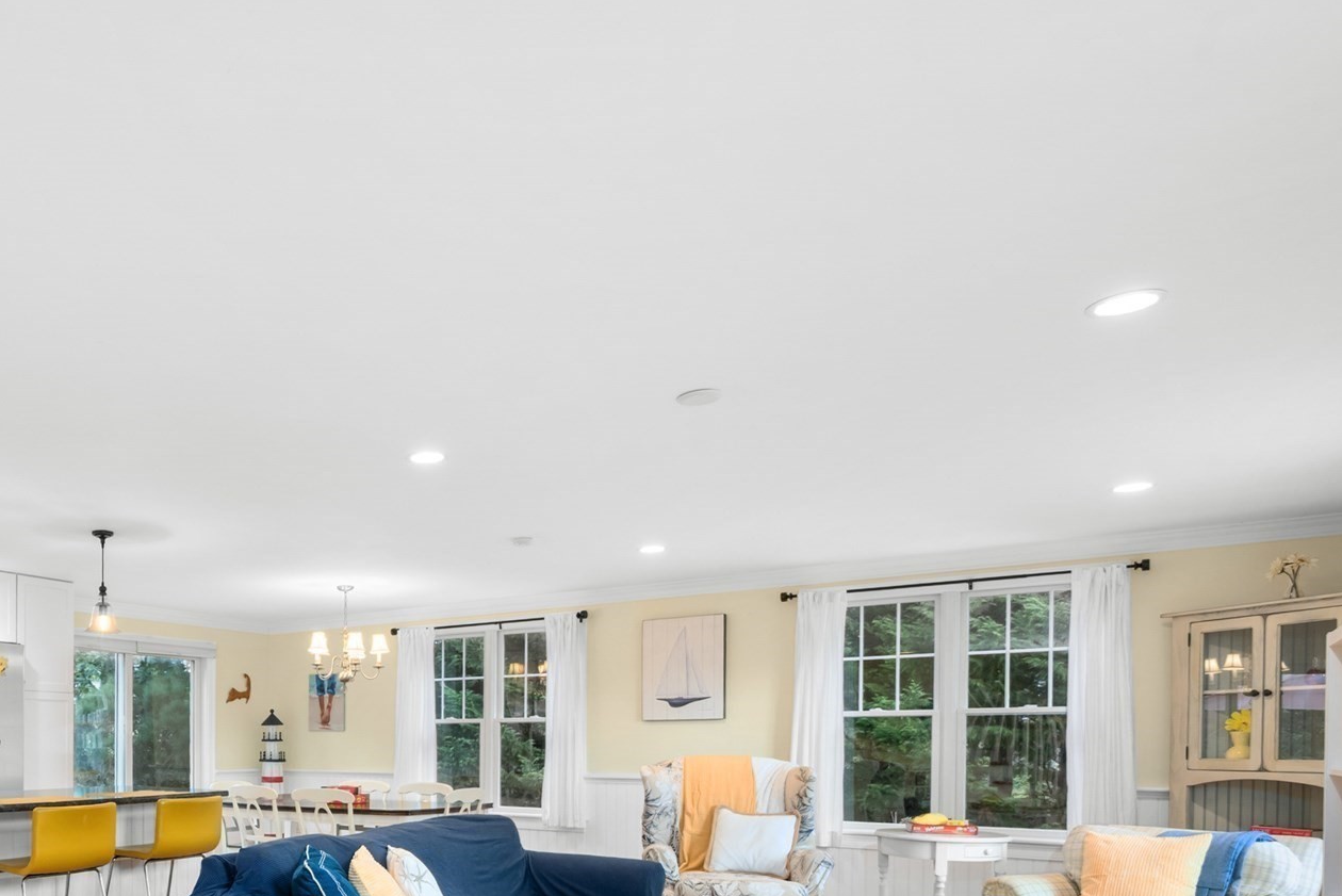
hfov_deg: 64.4
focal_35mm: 26
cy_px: 724
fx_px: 970
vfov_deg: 46.8
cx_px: 306
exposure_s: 1/4
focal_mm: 16
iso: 400
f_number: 8
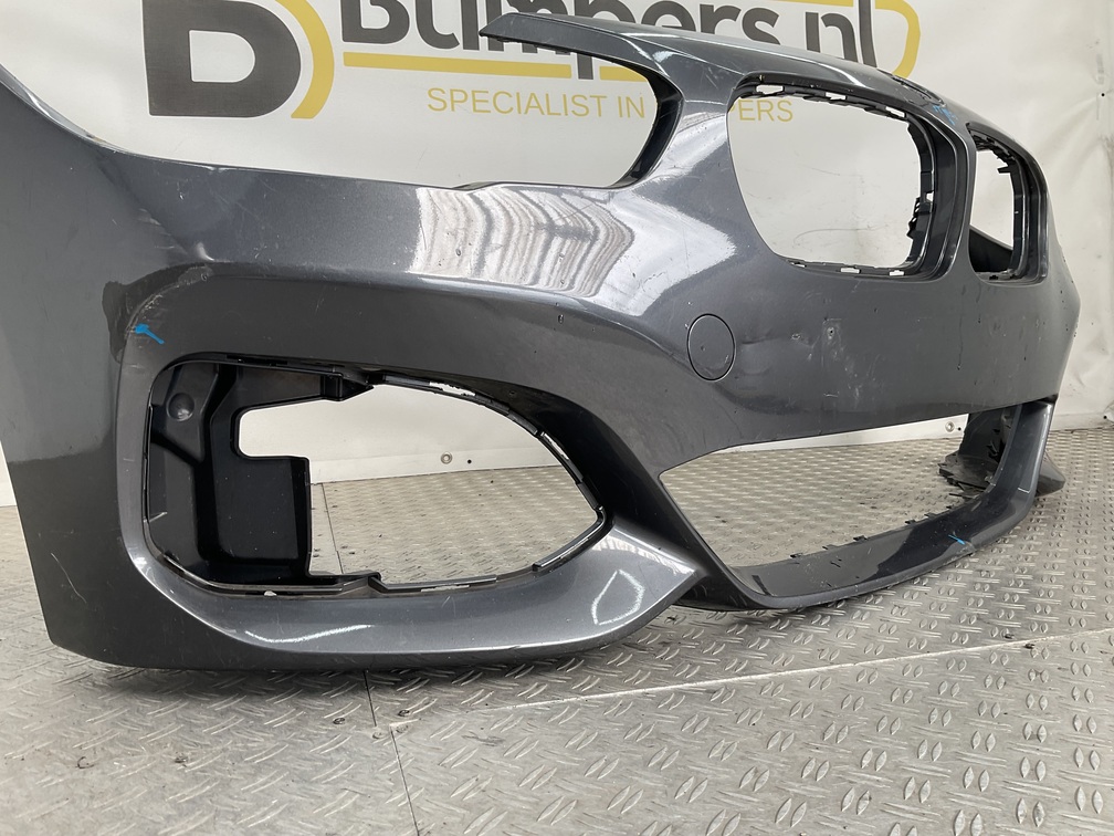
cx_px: 557
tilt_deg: -7.0
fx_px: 933
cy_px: 418
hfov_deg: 61.7
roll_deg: +0.6
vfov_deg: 48.2
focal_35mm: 29
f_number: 1.8
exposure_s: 1/120
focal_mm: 3
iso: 16
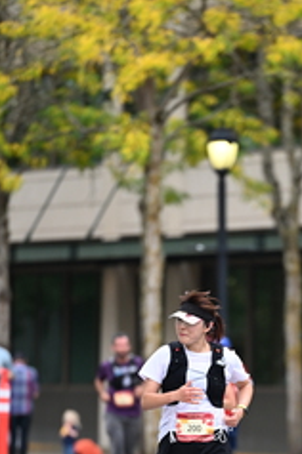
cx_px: 305
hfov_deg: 3.0
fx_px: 5843
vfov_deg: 4.5
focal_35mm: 463
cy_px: 408
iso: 640
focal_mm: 200
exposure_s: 1/2000
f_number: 2.8
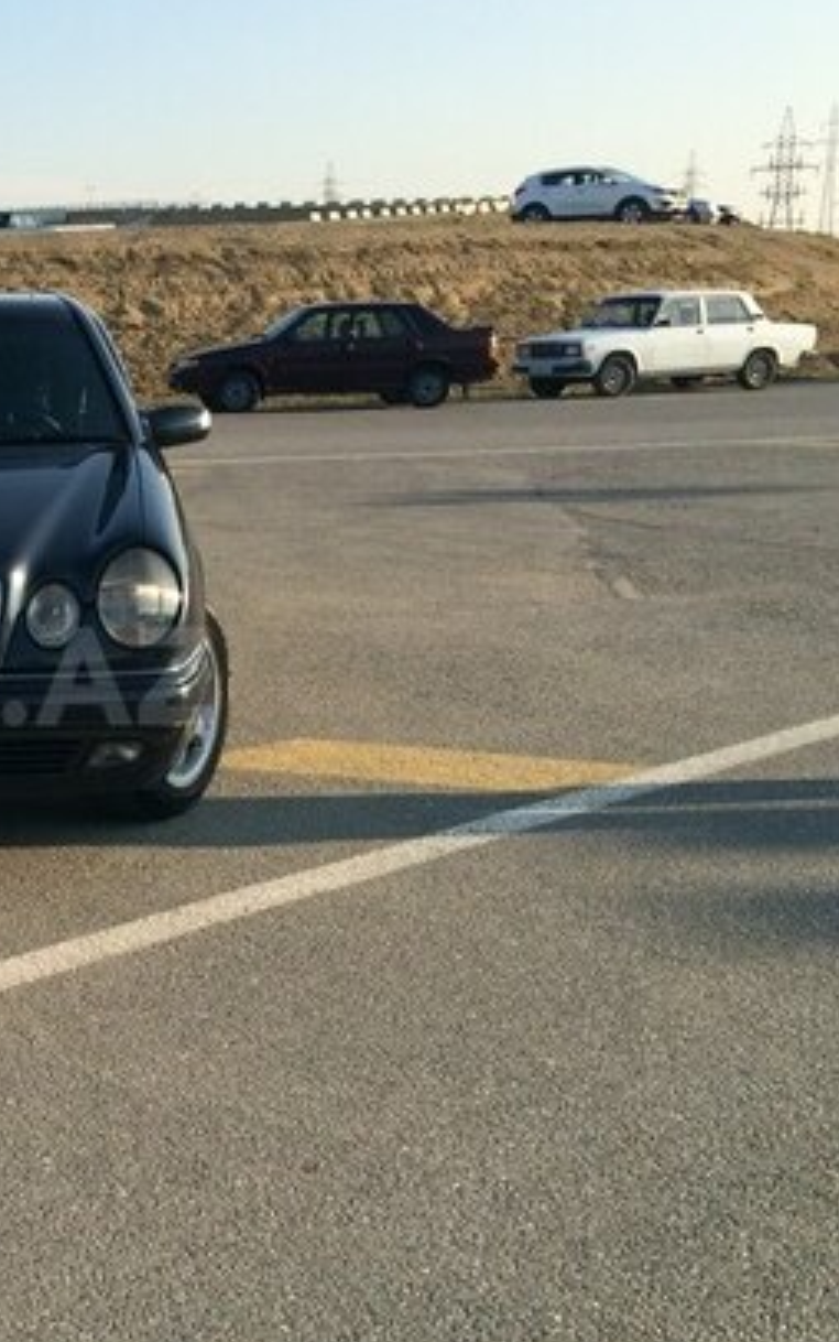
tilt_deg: -13.1
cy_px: 676
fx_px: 1828
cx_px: -126
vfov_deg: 40.3
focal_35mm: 50
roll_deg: +1.3
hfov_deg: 23.9
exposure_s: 1/1520
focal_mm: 4.15
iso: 32
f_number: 2.2
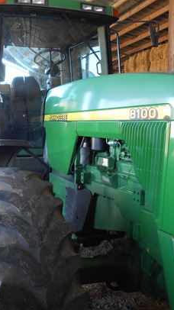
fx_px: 312
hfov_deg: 30.2
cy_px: 155
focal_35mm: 38
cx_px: 29
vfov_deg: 52.8
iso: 125
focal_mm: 4.6
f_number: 3.5
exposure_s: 1/30
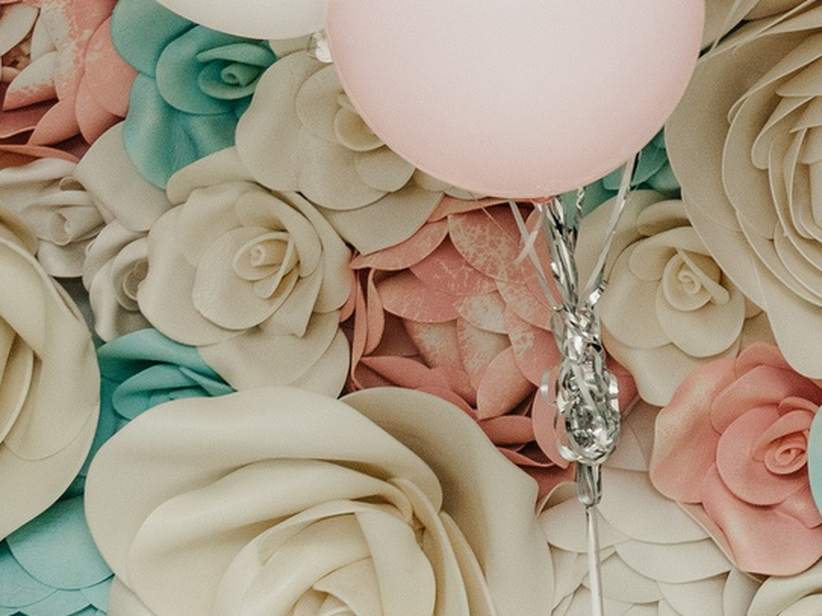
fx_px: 4107
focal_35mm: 173
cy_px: -102
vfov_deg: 8.5
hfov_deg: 9.8
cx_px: 2121
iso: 400
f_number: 4
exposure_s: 1/160
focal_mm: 30
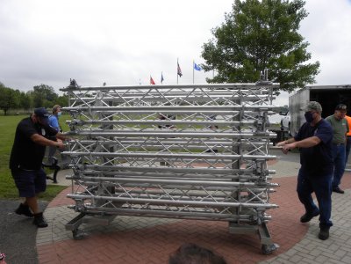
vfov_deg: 48.2
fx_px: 294
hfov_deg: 61.7
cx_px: 176
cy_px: 132
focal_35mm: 29
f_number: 4.5
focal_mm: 5.2
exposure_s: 1/216
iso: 64
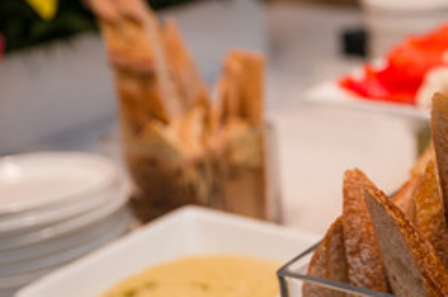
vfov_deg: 17.6
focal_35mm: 76
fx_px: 944
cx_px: 482
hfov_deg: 25.0
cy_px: 264
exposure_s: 1/160
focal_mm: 29
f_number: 3.2
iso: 400
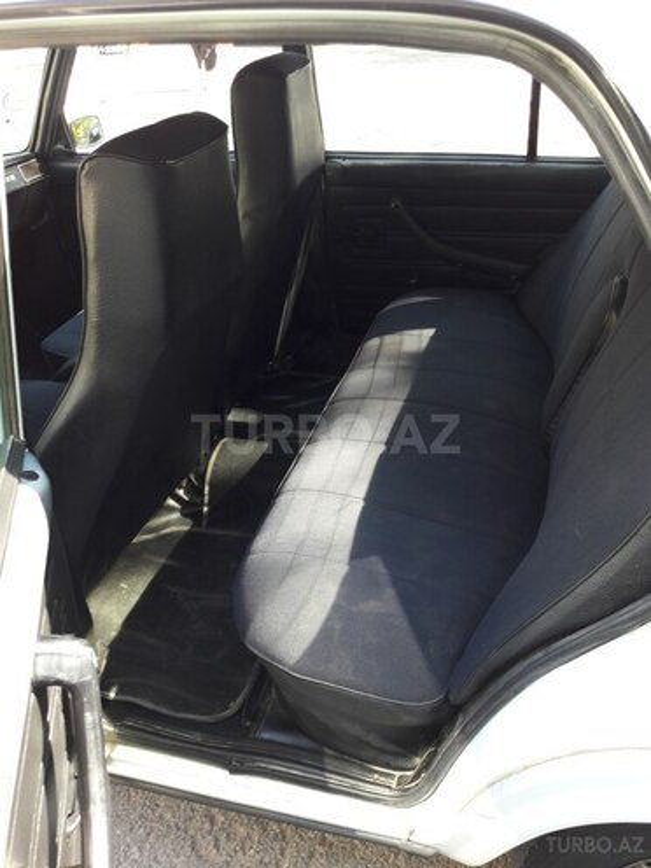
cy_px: 434
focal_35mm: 28
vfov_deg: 63.4
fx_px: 702
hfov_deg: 49.7
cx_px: 326
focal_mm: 3.7
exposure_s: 1/50
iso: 50
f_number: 1.9
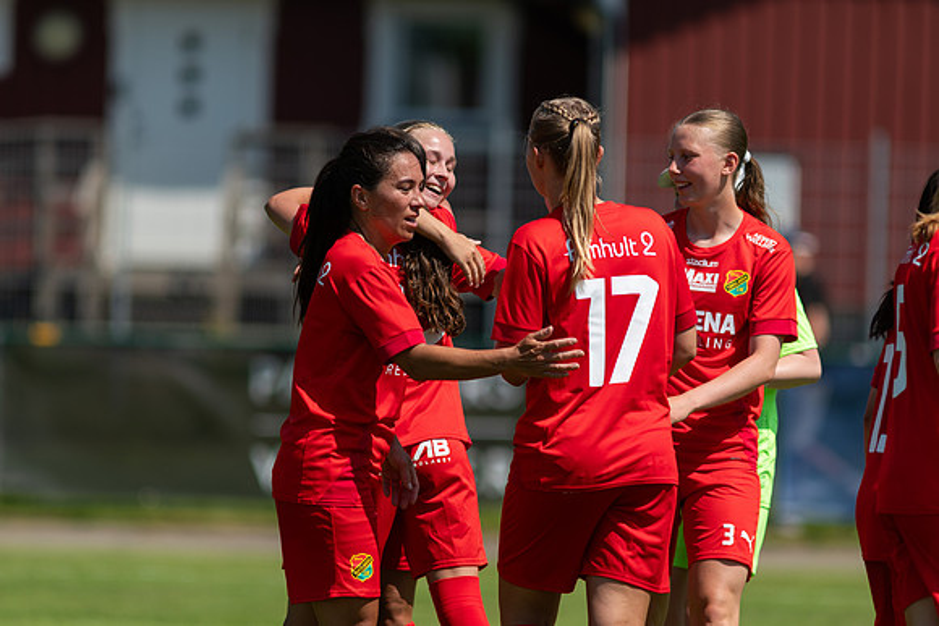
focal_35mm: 450
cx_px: 470
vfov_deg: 3.1
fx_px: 11740
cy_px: 313
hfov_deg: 4.6
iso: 100
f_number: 3.2
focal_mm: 300
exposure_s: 1/2000
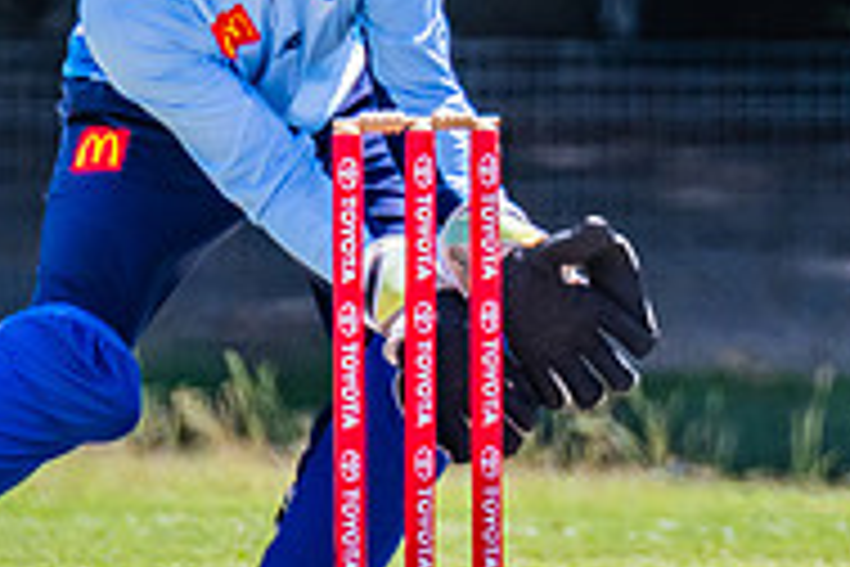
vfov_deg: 0.5
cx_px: 914
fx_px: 70663
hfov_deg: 0.7
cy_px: 36
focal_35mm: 2993
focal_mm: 600
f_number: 9
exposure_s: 1/1250
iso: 800
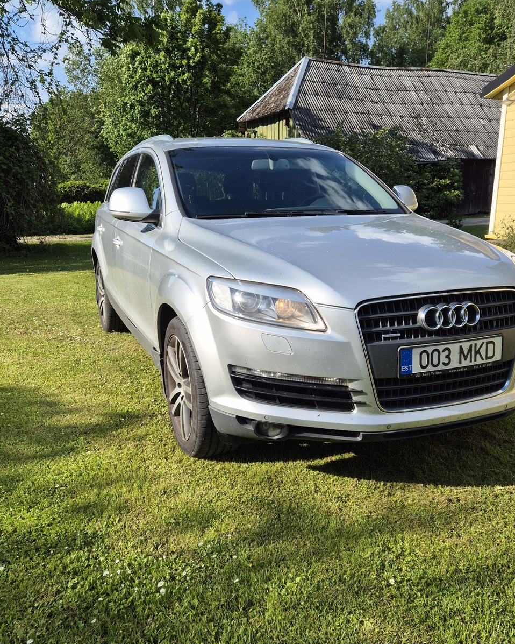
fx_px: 571
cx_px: 262
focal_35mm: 30
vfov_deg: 58.3
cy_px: 385
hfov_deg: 48.5
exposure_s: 1/1696
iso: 25
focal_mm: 5.4
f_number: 1.8
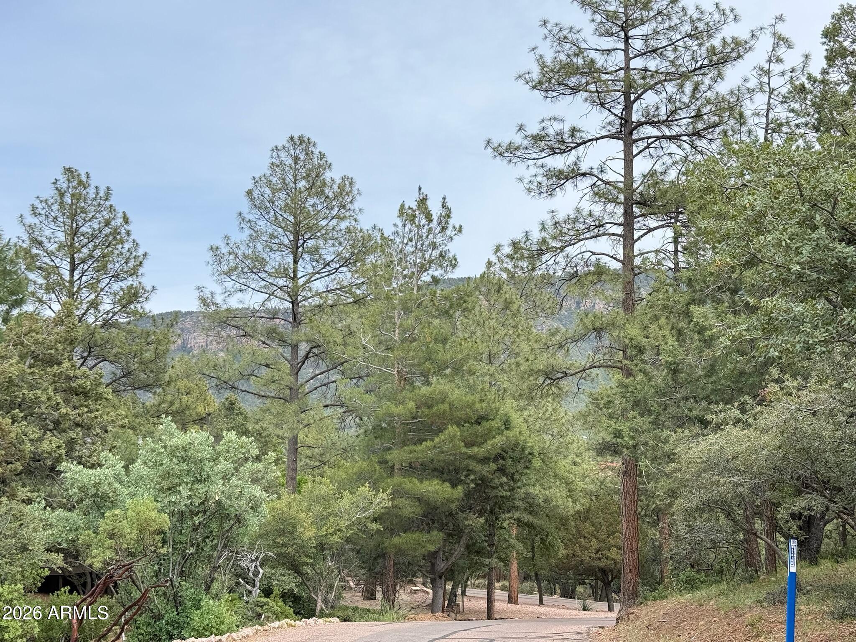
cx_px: 428
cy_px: 321
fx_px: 1187
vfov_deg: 30.3
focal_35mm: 48
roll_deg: +0.8
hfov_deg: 39.7
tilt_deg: +7.1
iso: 100
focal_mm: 6.76
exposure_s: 1/2494
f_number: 1.78
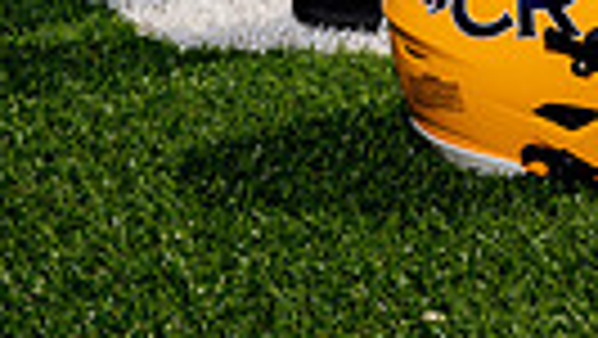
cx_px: 513
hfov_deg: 13.4
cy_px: -653
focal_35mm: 159
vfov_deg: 6.9
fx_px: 2523
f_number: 7.1
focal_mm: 45
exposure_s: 1/250
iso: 100
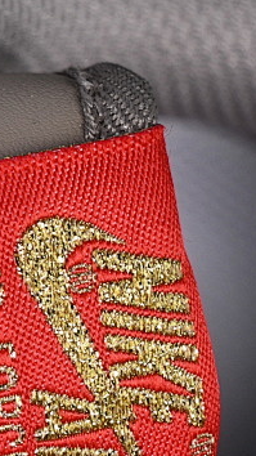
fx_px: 2898
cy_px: 410
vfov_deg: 9.0
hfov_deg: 5.0
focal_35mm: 240
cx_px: -145
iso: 160
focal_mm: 50
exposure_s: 1/60
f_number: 7.1
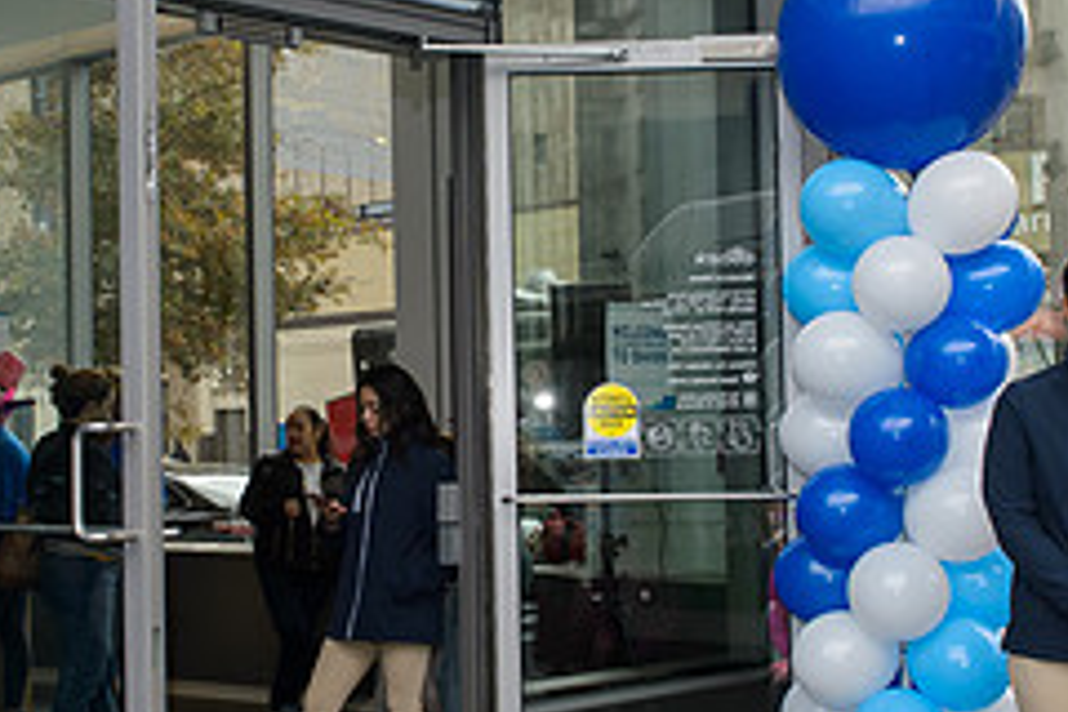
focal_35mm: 58
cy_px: 387
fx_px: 1721
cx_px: 441
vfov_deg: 23.4
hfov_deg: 34.4
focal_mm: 24
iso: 640
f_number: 7.1
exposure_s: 1/250
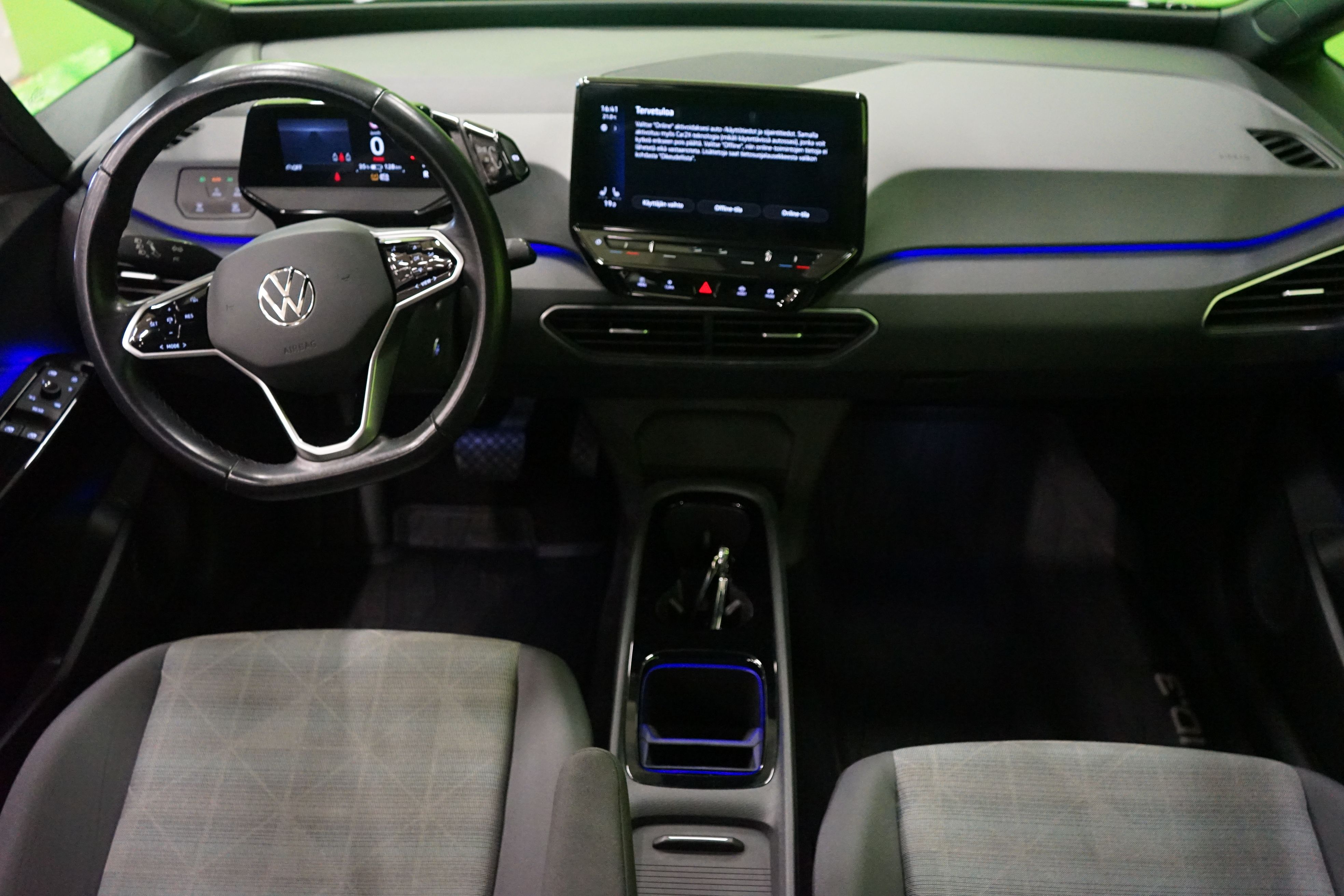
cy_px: 448
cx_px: 672
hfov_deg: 63.7
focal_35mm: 29
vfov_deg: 45.0
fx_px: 1083
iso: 6400
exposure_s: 1/40
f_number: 3.5
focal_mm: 29
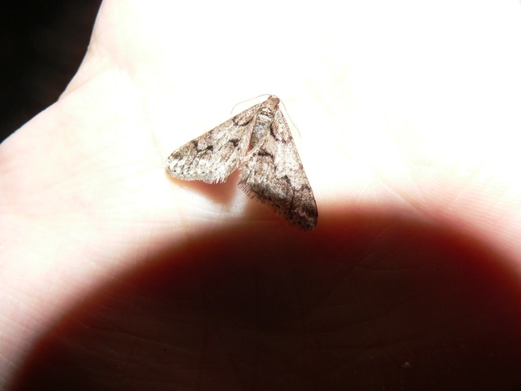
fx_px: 542
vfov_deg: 39.7
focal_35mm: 36
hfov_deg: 51.4
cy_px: 196
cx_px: 260
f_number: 4
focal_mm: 6
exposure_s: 1/60
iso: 100
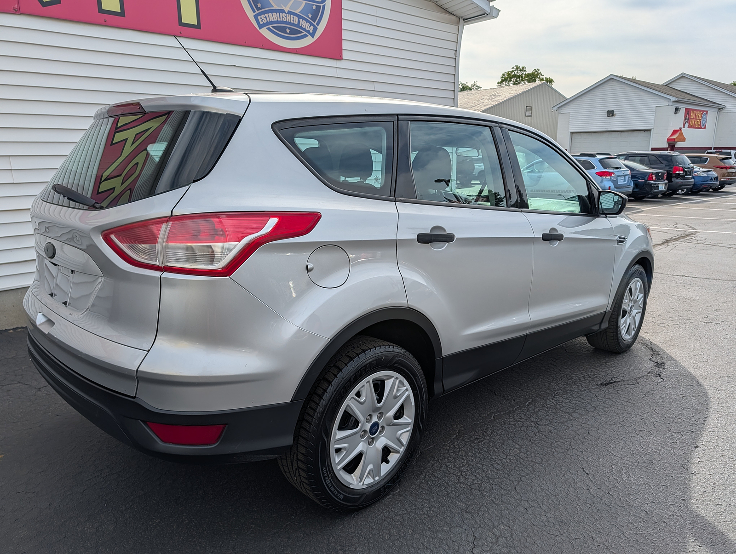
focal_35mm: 24
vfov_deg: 56.9
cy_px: 277
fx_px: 511
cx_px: 368
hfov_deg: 71.5
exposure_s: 1/2193
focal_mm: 6.9
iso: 22
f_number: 1.68
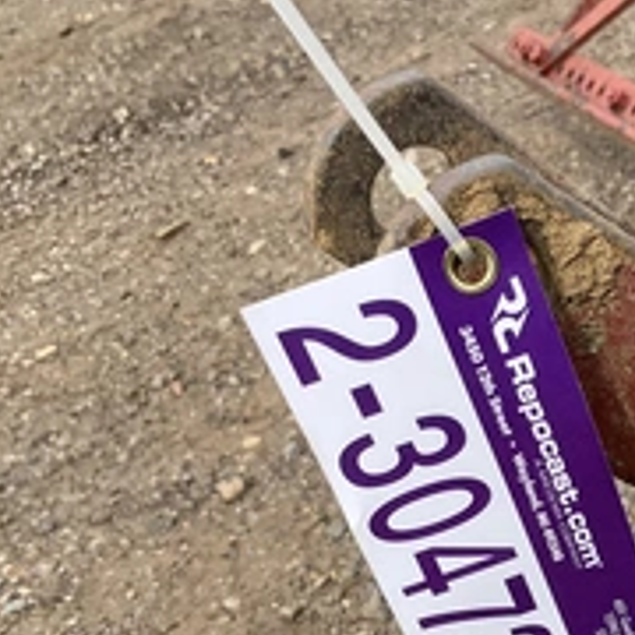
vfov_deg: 29.3
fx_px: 1183
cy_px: 522
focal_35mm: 57
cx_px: 572
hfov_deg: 28.9
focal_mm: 3
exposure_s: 1/1015
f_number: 1.8
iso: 25
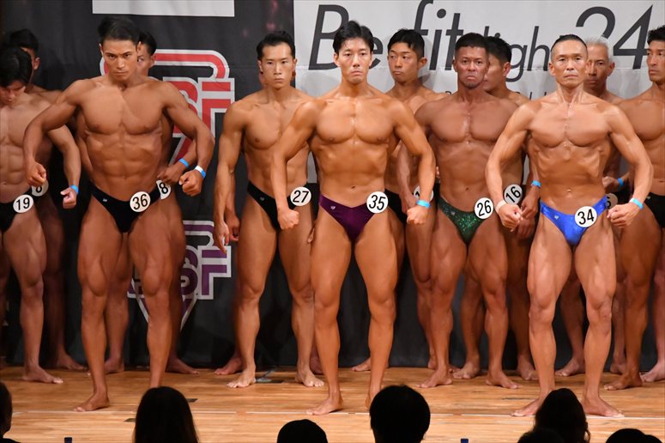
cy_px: 222
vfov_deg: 4.8
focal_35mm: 285
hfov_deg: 7.2
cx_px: 332
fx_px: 5262
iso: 10000
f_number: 5.6
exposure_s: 1/400
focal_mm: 190
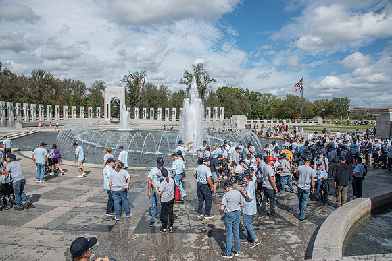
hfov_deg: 73.7
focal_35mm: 24
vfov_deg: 53.2
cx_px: 196
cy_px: 130
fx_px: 261
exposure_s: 1/160
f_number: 14
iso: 400
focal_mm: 24
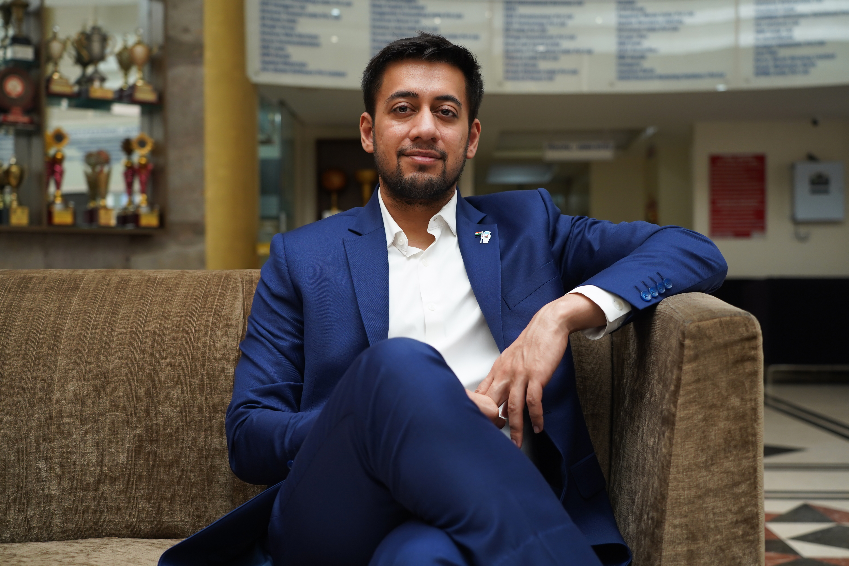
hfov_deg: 41.9
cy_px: 283
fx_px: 1108
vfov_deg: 28.6
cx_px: 424
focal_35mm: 47
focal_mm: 47
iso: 640
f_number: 4
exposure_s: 1/160
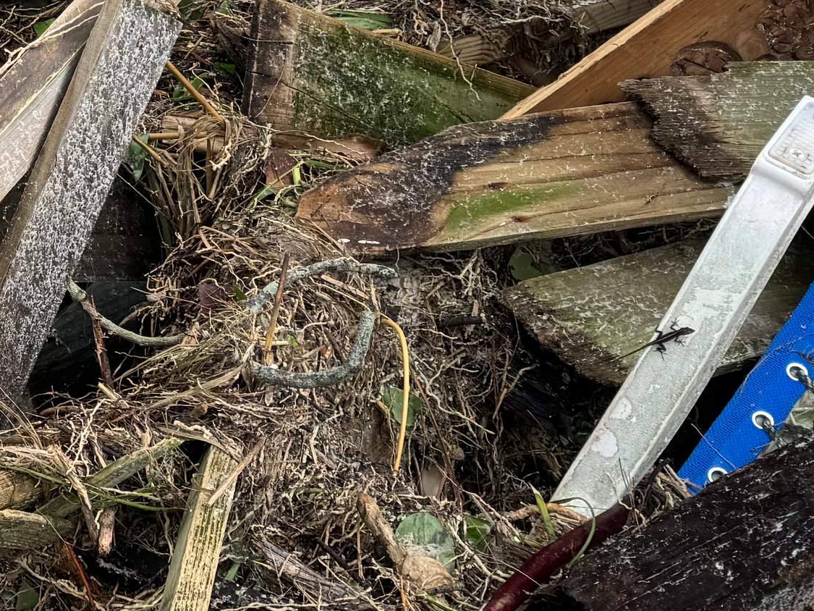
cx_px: -391
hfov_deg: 19.8
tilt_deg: -21.8
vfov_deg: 16.8
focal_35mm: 86
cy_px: -17
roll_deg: +1.6
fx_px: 2023
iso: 80
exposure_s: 1/448
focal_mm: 6.76
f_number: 1.78
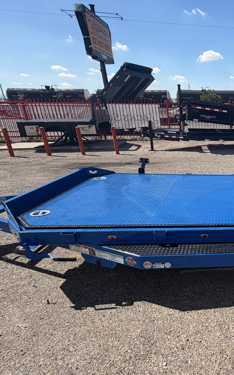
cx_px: 260
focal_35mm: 26
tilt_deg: -18.8
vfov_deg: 70.3
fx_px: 265
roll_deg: -0.5
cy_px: 203
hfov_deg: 38.9
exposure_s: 1/770
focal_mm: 2.22
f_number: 2.2
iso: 25
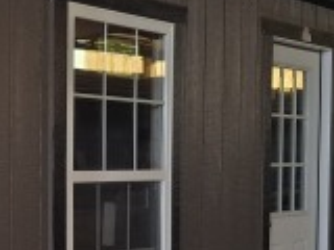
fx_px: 888
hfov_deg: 19.7
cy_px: 210
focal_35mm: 92
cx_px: -92
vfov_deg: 15.9
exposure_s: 1/100
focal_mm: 5.54
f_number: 1.8
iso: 250
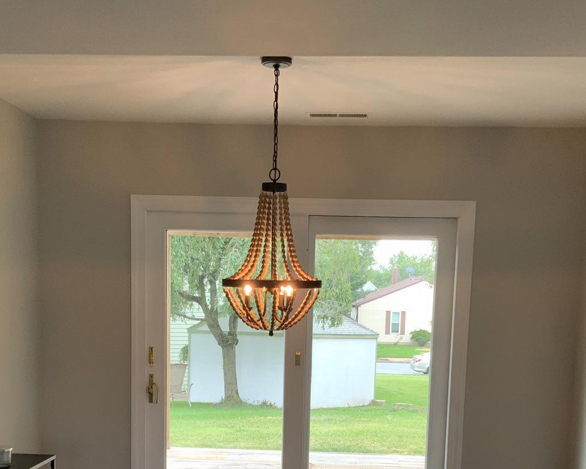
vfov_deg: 26.2
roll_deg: -1.4
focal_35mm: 56
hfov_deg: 33.6
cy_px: 430
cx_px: 282
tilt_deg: -8.0
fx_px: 971
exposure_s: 1/60
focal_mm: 3
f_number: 1.8
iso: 50
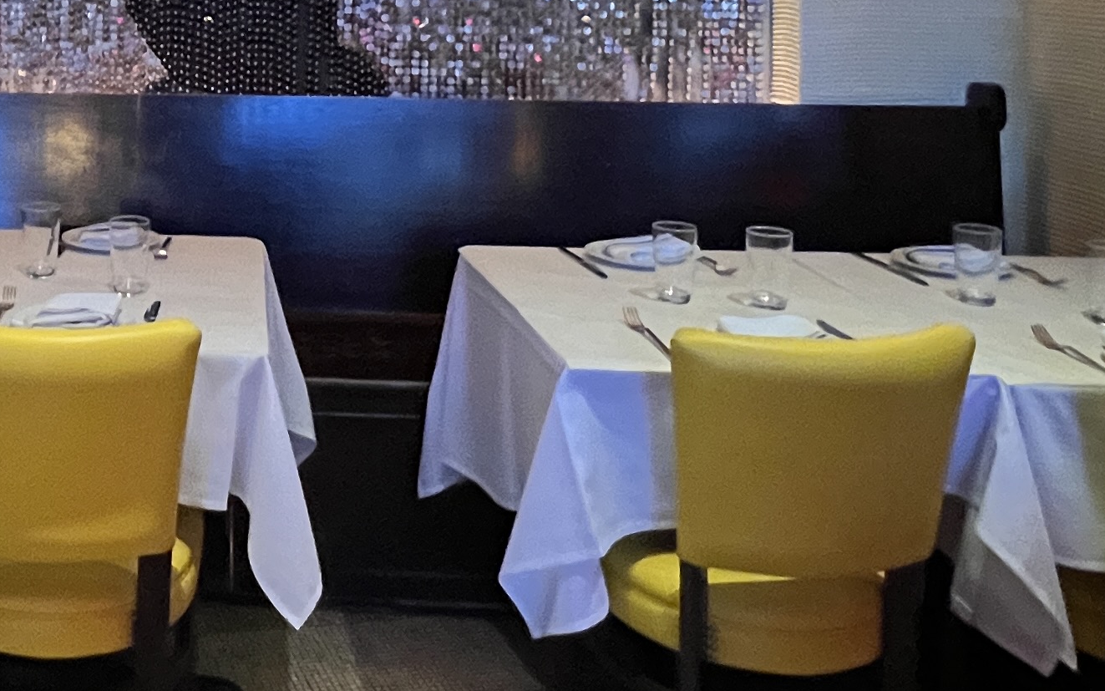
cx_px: 128
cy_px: -69
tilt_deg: -1.0
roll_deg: +0.7
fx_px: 1265
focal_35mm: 42
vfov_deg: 27.9
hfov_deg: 43.5
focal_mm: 1.57
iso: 800
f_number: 1.8
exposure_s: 1/60
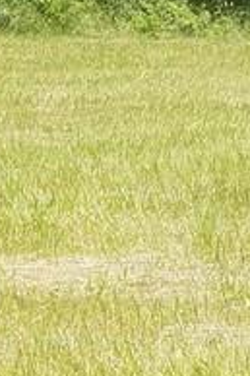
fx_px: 1492
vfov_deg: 13.5
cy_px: -202
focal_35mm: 143
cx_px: 409
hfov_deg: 9.2
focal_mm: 4.2
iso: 50
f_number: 1.7
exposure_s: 1/1124
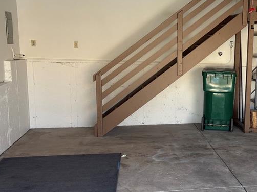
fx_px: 393
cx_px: 221
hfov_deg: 34.6
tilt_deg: -9.0
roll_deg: -1.5
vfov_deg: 27.4
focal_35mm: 53
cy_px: 116
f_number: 1.6
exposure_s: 1/165
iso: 50
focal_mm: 5.96
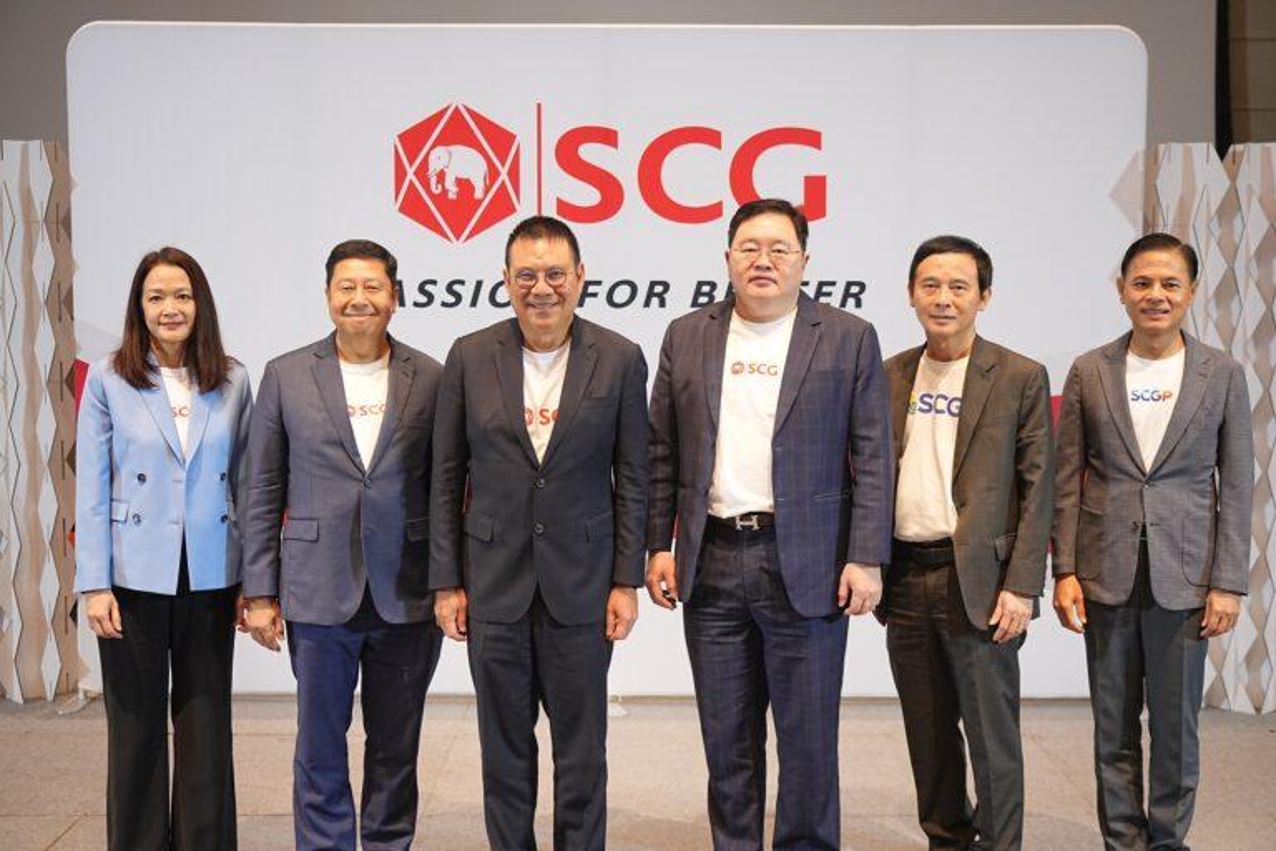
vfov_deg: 25.1
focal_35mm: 54
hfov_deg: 36.9
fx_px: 1914
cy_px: 426
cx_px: 638
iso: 2000
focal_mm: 54
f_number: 4
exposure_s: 1/160
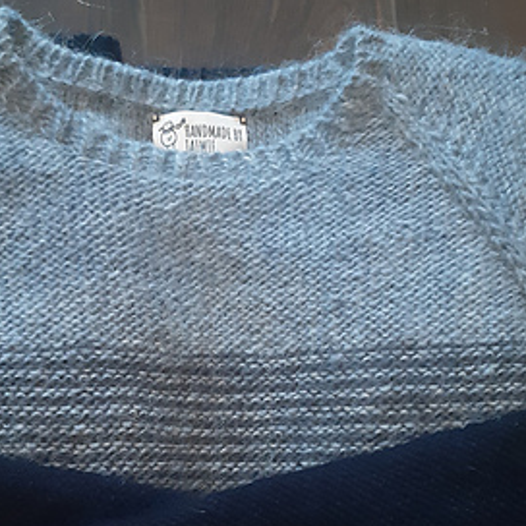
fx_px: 928
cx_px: 203
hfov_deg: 31.5
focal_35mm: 54
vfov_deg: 31.1
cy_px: 396
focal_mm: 3.93
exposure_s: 1/17
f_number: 1.7
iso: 640
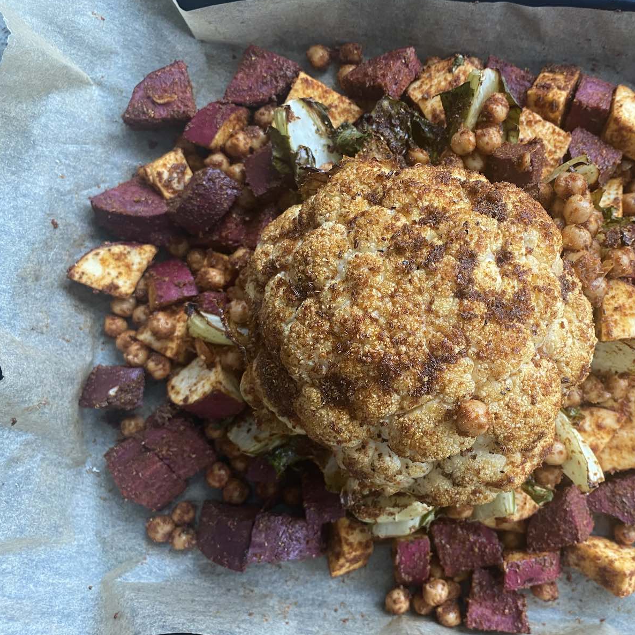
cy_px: 315
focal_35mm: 31
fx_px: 643
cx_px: 418
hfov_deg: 51.7
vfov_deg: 52.5
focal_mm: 4.25
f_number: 1.8
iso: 160
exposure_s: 1/60
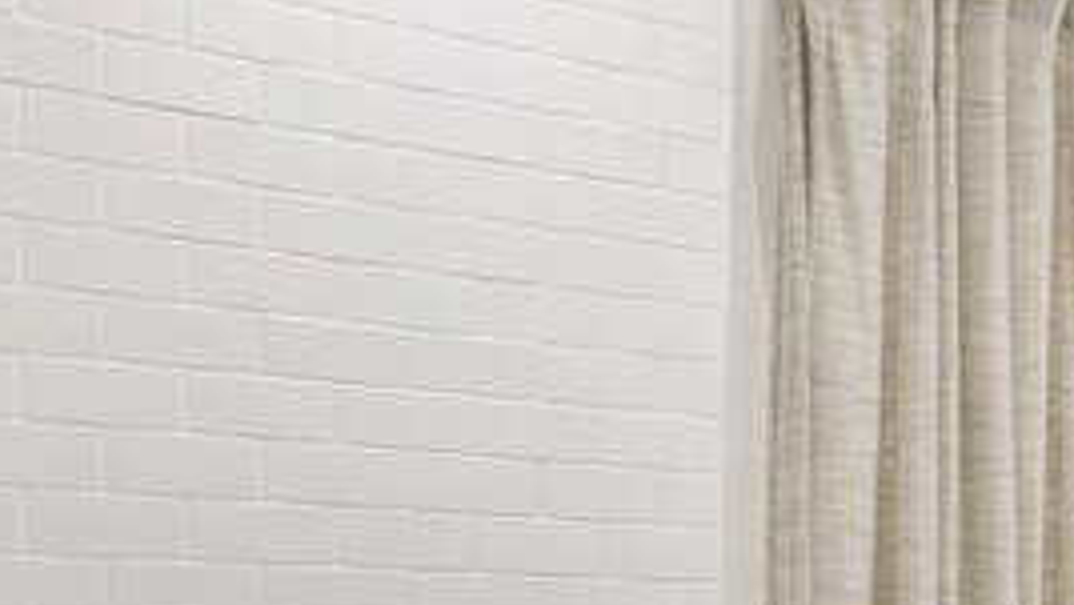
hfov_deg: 25.7
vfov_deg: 17.8
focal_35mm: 64
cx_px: 1551
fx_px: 1823
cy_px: 751
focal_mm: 16
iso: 320
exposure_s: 1.3
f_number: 9
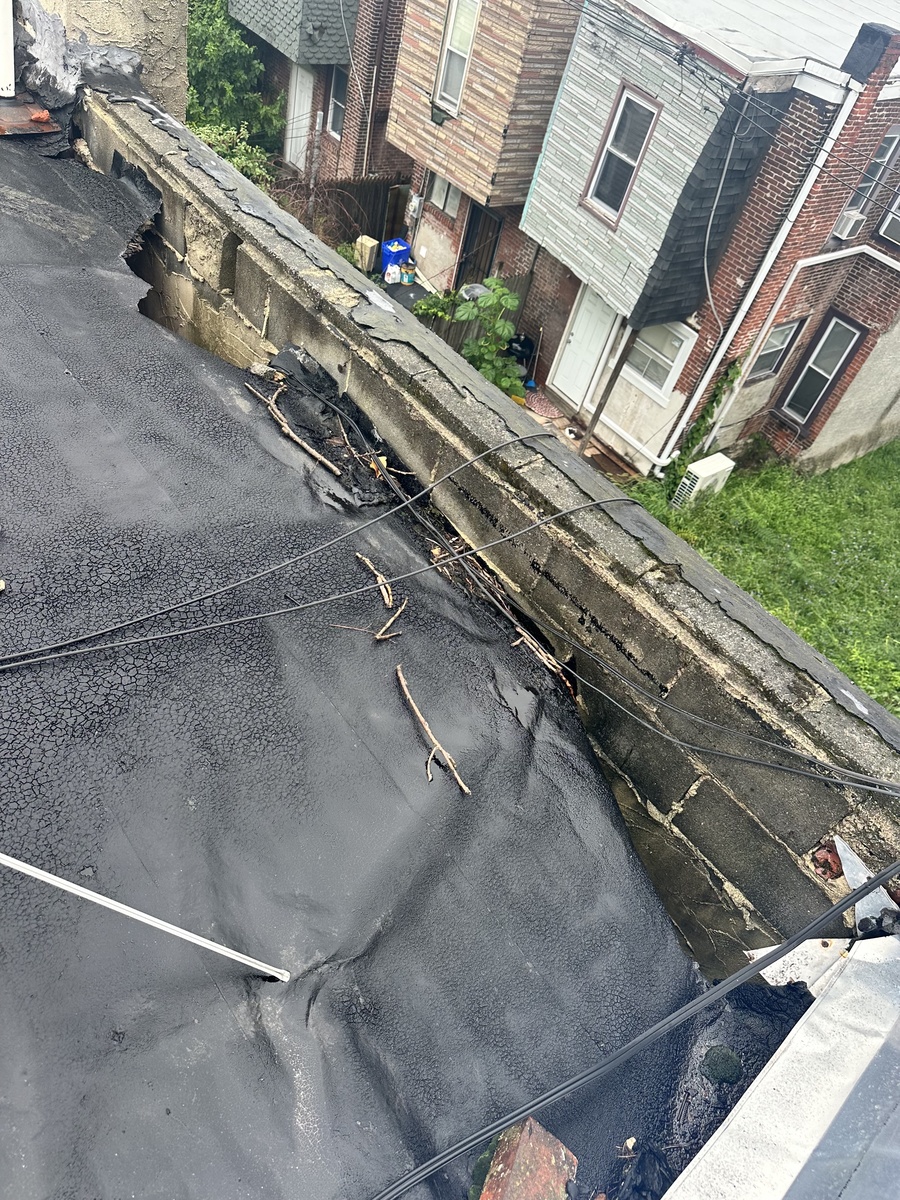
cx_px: 450
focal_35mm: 24
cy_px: 600
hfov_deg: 56.8
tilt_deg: -44.5
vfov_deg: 71.6
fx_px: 832
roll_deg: -20.5
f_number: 1.78
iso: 80
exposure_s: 1/604
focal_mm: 6.86
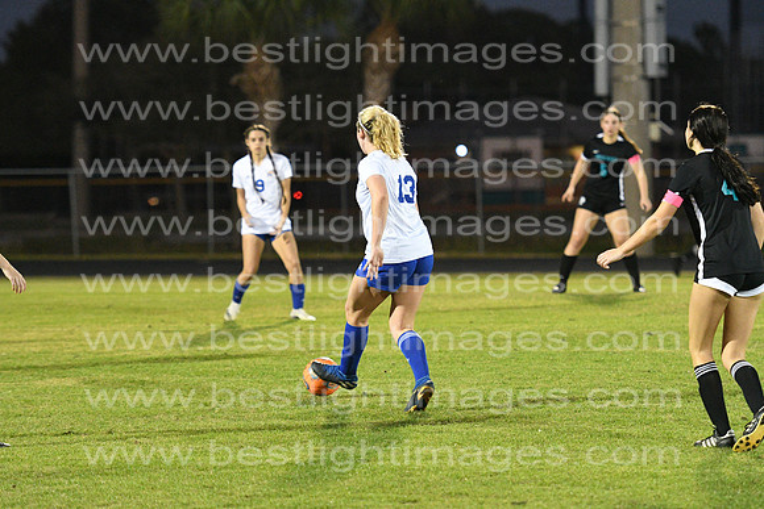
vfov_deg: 6.5
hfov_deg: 9.8
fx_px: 4458
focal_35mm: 210
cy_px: 254
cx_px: 382
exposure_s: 1/800
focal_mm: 140
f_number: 2.8
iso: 6400
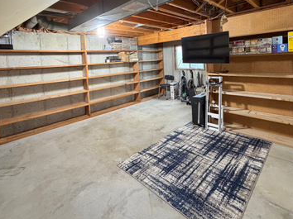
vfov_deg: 66.3
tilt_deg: -3.0
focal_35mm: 19
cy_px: 69
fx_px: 161
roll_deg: +2.5
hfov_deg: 84.7
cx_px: 146
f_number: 2.2
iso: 400
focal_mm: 2.22
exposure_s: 1/60
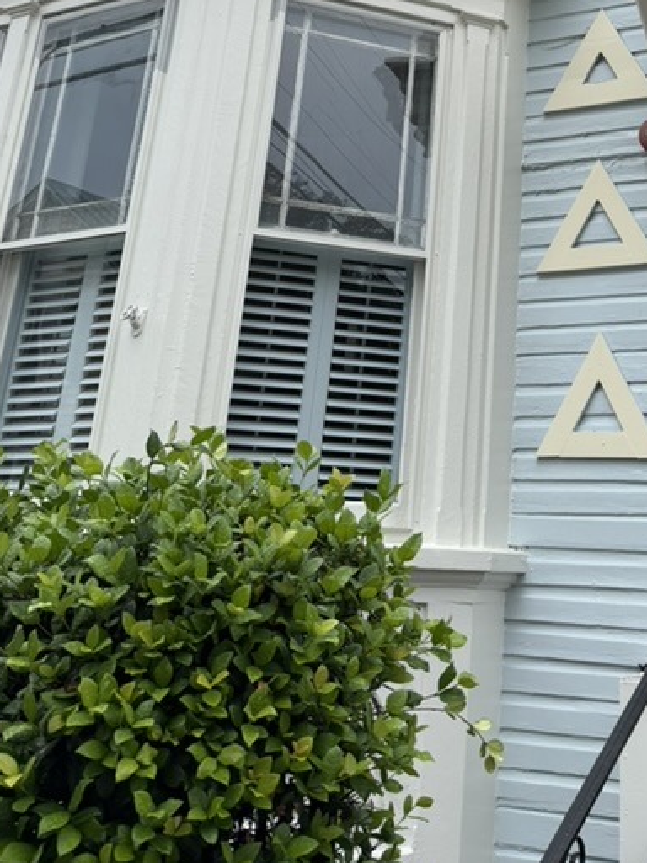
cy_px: 76
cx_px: 548
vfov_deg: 37.0
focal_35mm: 48
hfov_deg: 29.3
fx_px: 1196
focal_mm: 6.76
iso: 100
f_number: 1.78
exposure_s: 1/1949
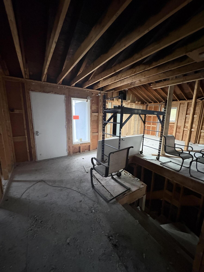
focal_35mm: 14
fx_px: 110
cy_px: 136
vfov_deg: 102.1
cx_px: 102
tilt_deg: -9.2
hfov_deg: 85.7
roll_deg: -2.1
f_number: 2.2
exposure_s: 1/47
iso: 1000
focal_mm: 2.22
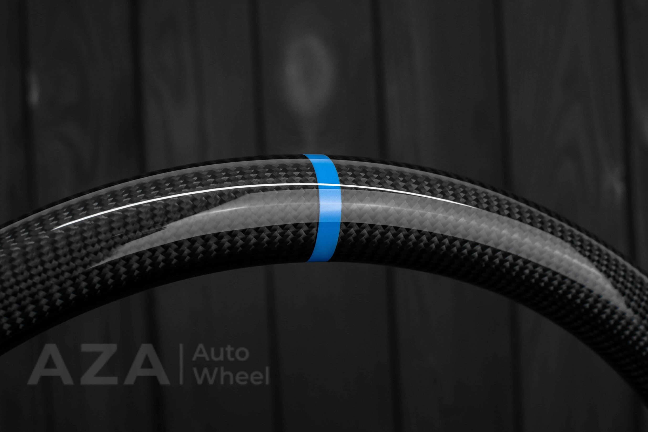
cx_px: 324
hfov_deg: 36.5
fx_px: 981
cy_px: 216
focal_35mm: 55
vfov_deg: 24.8
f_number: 6.3
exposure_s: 1/125
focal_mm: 35
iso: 500
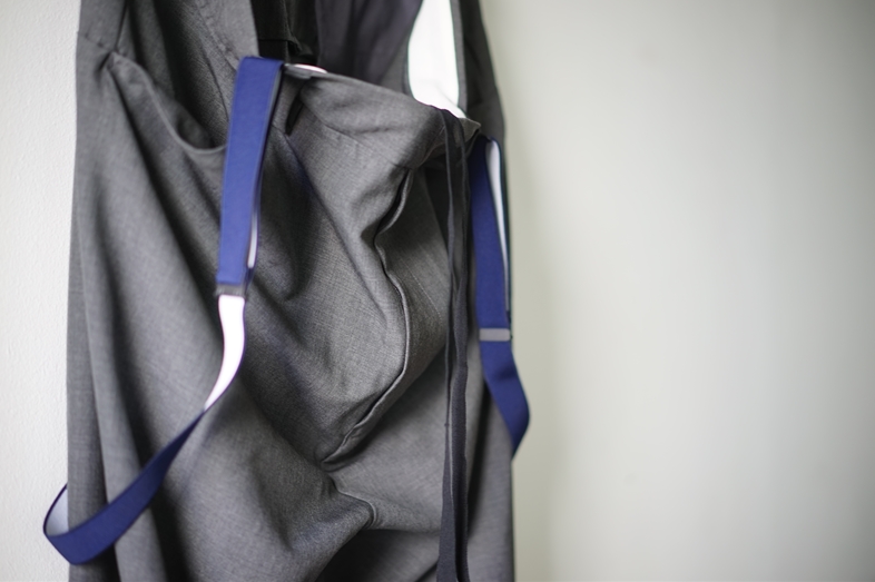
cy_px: 287
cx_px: 432
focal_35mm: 56
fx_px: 1360
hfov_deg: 35.7
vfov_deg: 24.2
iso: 100
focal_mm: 55
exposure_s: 1/60
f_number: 1.8
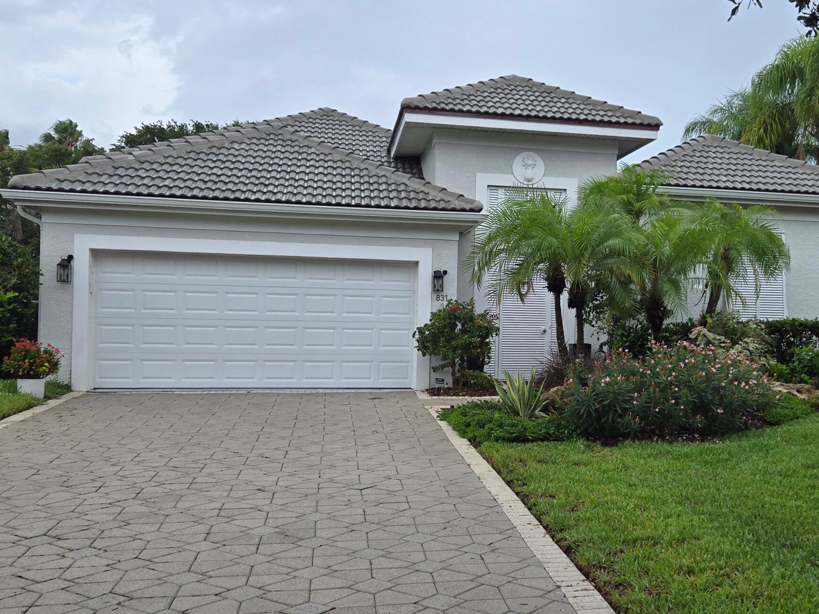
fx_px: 946
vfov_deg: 36.0
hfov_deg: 45.9
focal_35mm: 40
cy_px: 310
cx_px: 563
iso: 25
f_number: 1.8
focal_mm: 5.4
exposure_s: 1/820
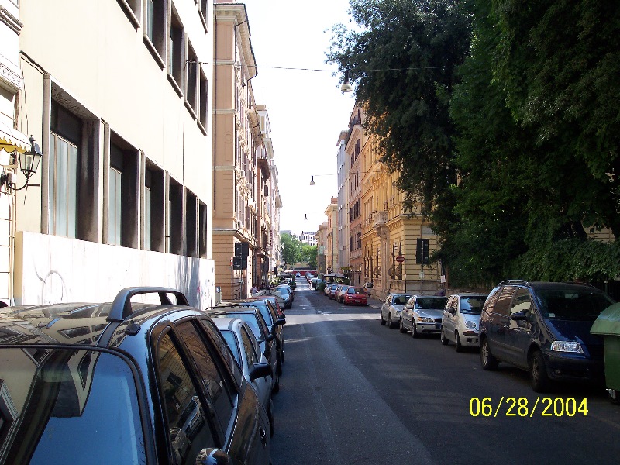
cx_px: 310
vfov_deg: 37.7
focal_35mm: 38
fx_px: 681
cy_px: 232
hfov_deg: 49.0
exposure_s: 1/350
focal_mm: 8
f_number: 4.8
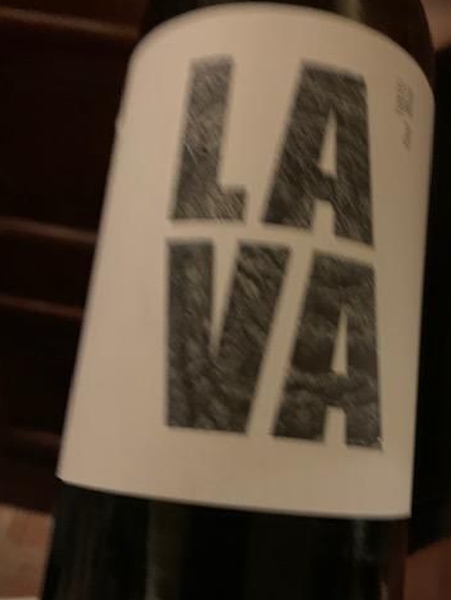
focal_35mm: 35
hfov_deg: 40.5
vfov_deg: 52.6
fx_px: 607
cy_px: 316
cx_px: 277
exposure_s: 1/17
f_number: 1.8
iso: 800
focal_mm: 4.25
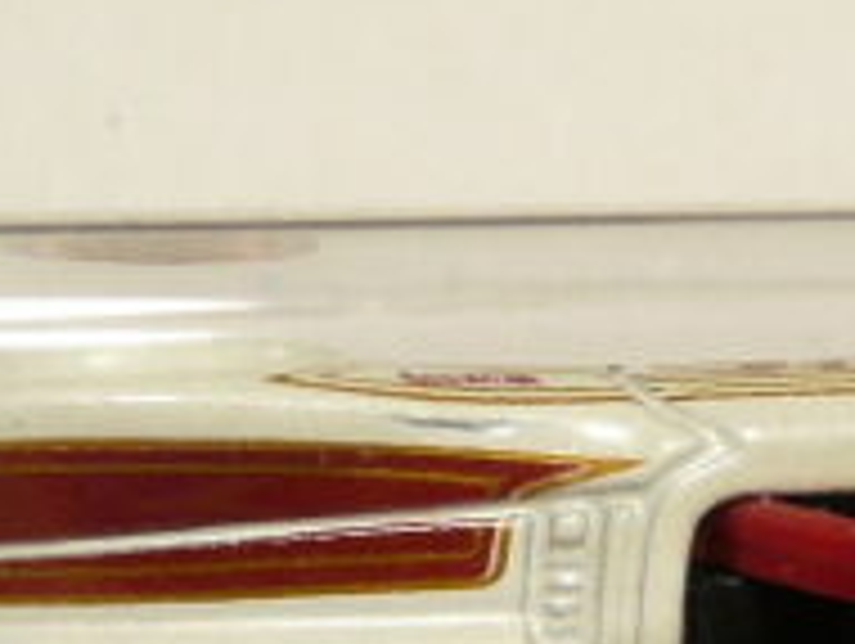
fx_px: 3042
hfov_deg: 15.7
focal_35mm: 123
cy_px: 594
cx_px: 842
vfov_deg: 12.0
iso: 100
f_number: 2.8
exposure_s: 1/80
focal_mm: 4.6
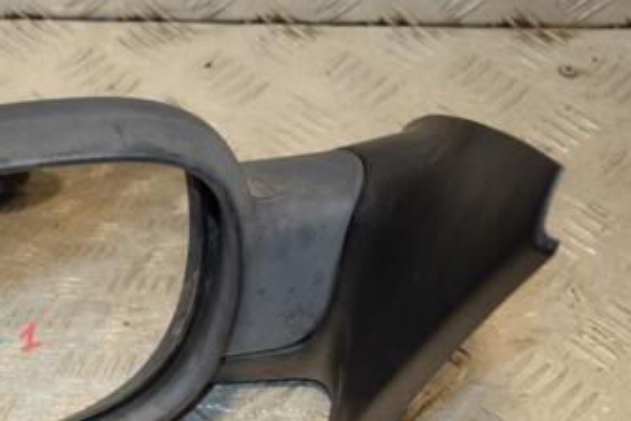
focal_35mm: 108
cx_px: 142
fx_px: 1893
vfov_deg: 12.7
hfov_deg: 18.8
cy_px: 286
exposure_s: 1/200
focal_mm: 40
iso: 800
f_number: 5.6
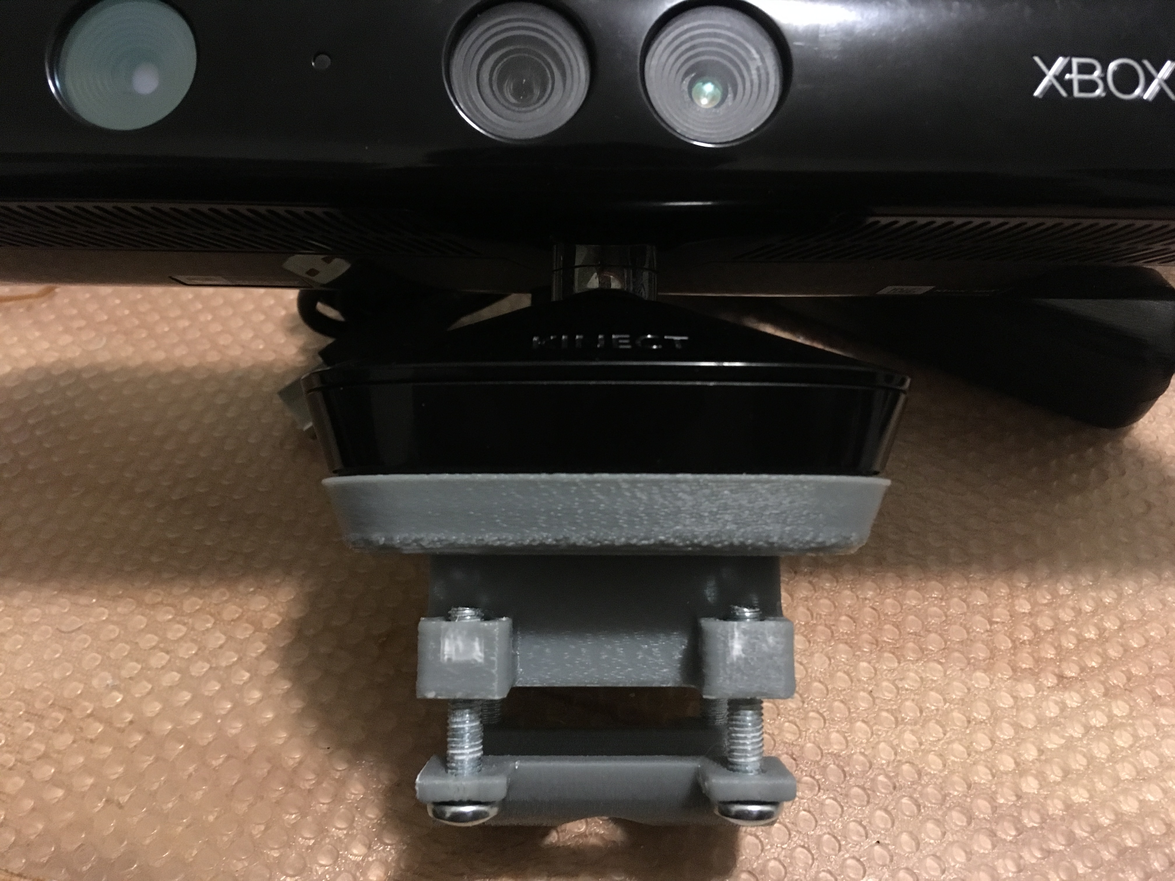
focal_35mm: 29
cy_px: 440
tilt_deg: -48.2
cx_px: 588
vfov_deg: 48.2
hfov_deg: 61.7
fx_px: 984
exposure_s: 1/17
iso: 500
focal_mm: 4.15
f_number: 2.2
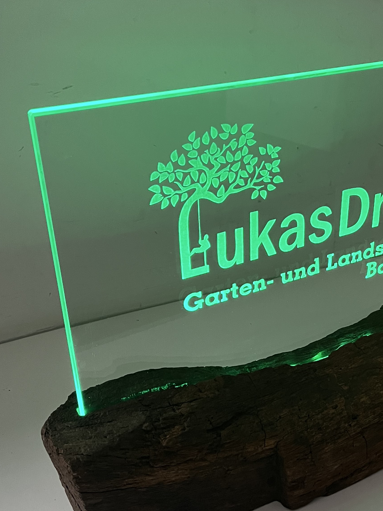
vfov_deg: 41.2
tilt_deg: -29.4
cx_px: 283
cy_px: 287
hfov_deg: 31.0
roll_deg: +0.5
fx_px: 679
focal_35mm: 46
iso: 400
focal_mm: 5.1
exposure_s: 1/50
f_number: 1.6
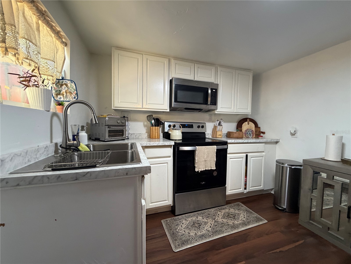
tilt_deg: -2.8
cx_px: 176
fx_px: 142
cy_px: 132
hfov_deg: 102.1
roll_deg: -1.3
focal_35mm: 14
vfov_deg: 85.7
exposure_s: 1/60
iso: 320
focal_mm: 2.22
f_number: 2.2
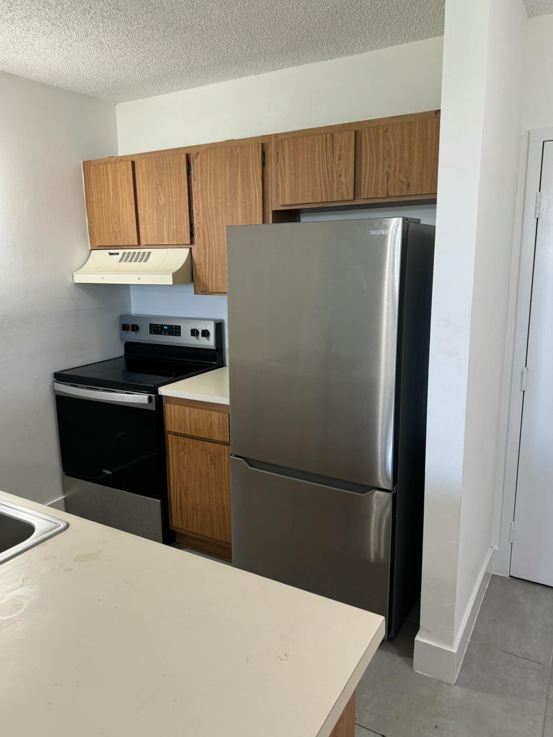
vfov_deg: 69.4
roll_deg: +1.0
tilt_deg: -11.7
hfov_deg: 54.9
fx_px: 533
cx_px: 267
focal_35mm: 25
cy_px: 362
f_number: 1.78
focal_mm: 6.76
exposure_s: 1/60
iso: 160
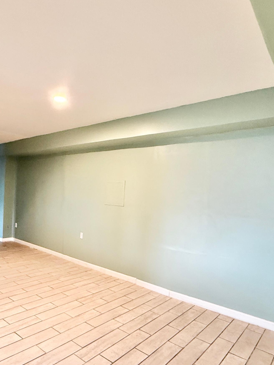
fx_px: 253
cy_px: 201
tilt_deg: -1.4
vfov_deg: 71.4
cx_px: 106
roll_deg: -4.2
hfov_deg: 56.3
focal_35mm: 24
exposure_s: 1/60
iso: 400
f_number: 2.2
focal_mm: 2.22
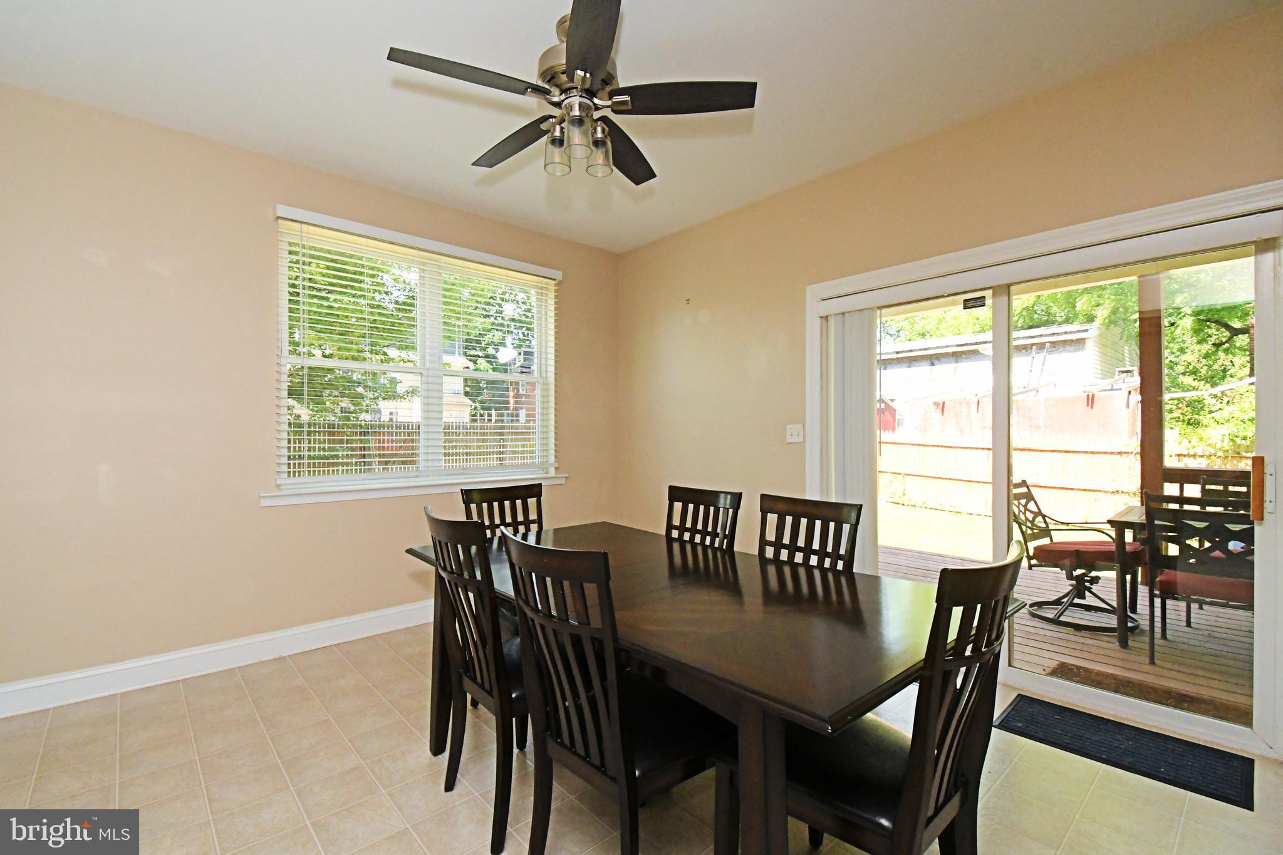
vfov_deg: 77.3
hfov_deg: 100.4
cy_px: 428
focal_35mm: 15
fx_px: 535
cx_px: 642
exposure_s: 1/250
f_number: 11
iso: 3200
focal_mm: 10
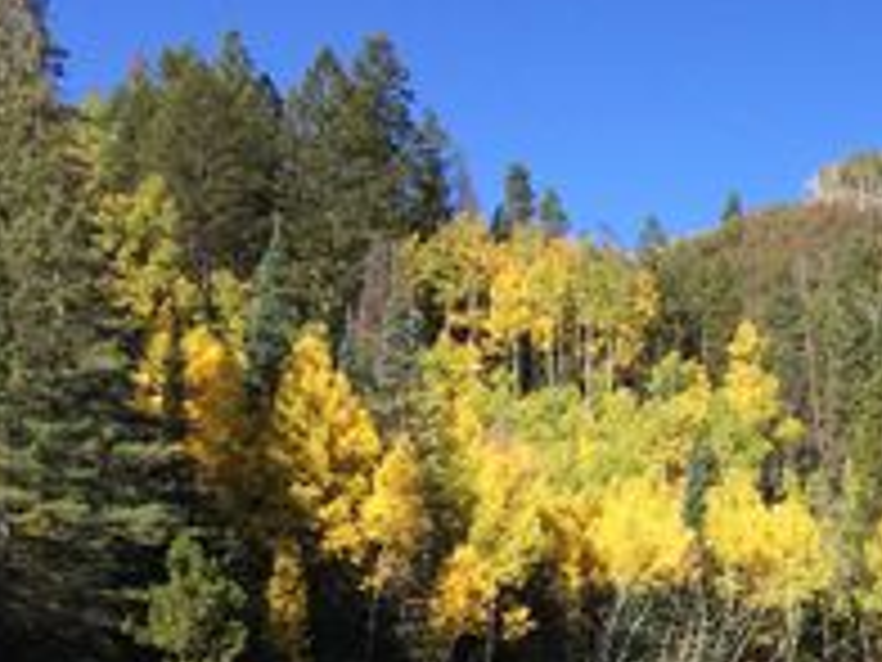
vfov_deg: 19.3
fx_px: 1885
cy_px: 660
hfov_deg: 23.8
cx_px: 1080
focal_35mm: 74
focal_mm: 4.15
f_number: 2.2
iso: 32
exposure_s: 1/1208
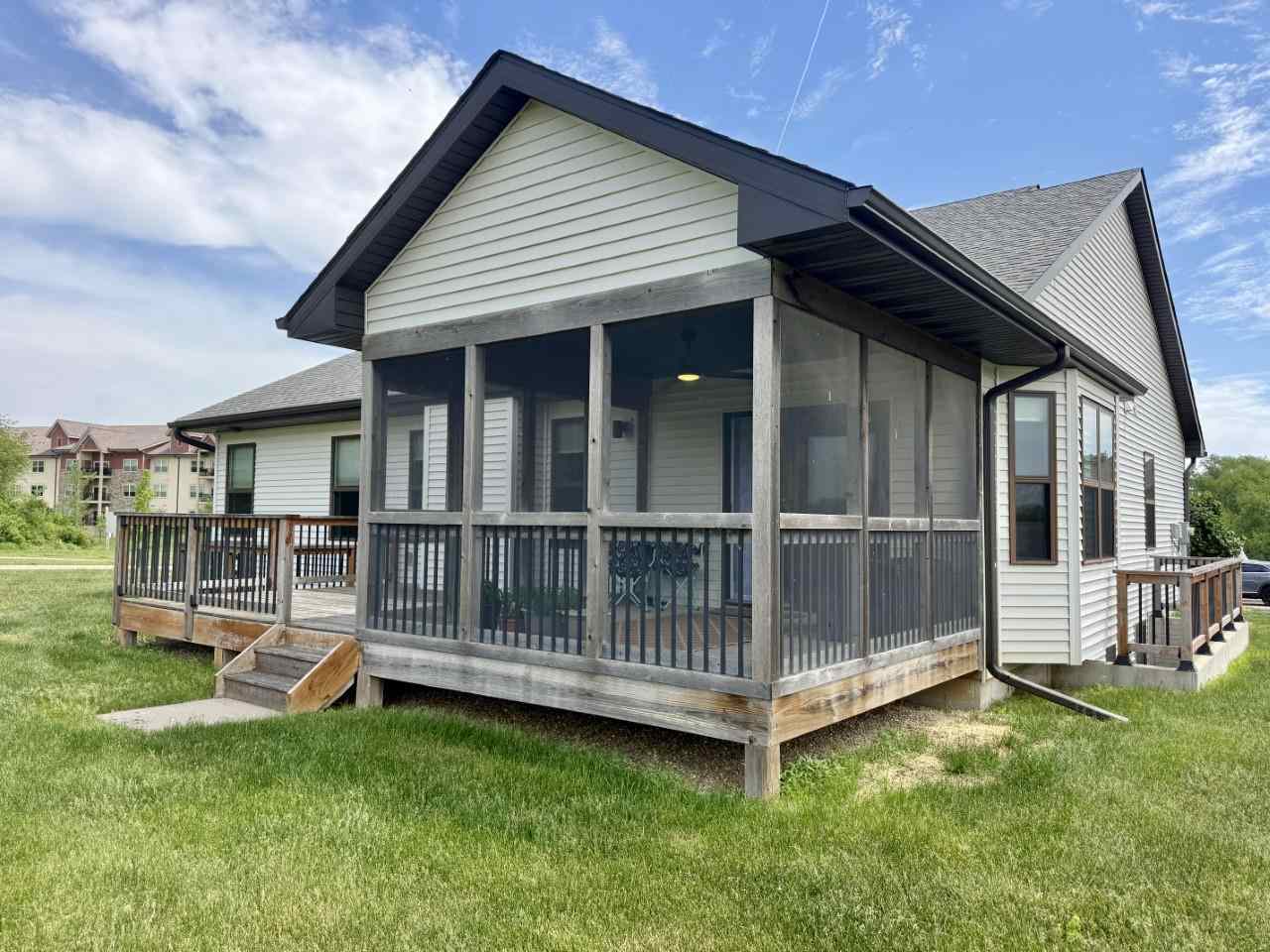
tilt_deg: +3.5
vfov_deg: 56.8
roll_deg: -0.9
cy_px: 476
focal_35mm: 24
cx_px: 635
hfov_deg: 71.6
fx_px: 881
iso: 100
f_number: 1.78
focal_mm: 6.76
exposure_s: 1/3953
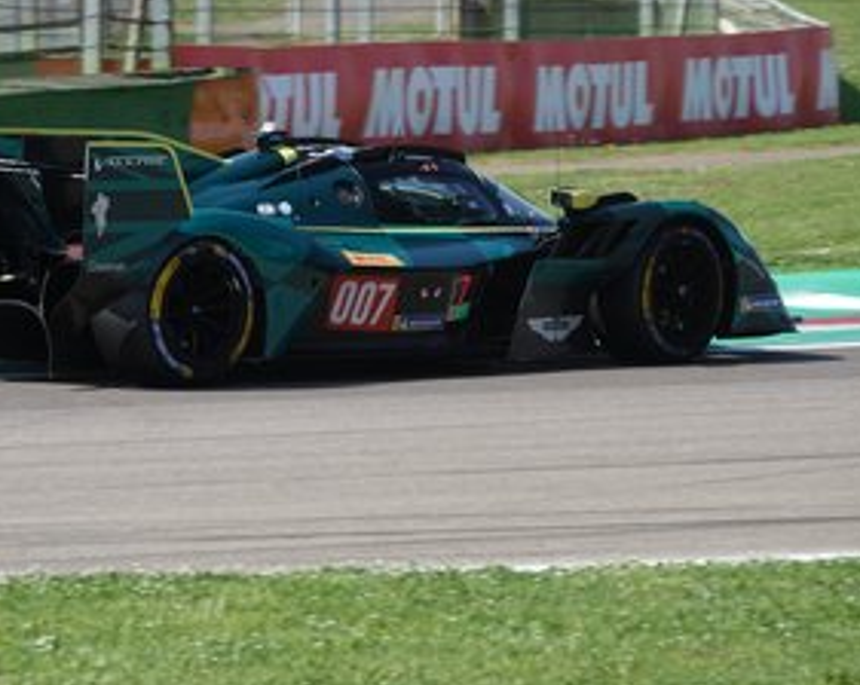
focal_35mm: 277
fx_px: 7041
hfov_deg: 7.0
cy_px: 324
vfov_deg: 5.6
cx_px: 245
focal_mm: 67.46
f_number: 4
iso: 125
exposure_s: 1/1000
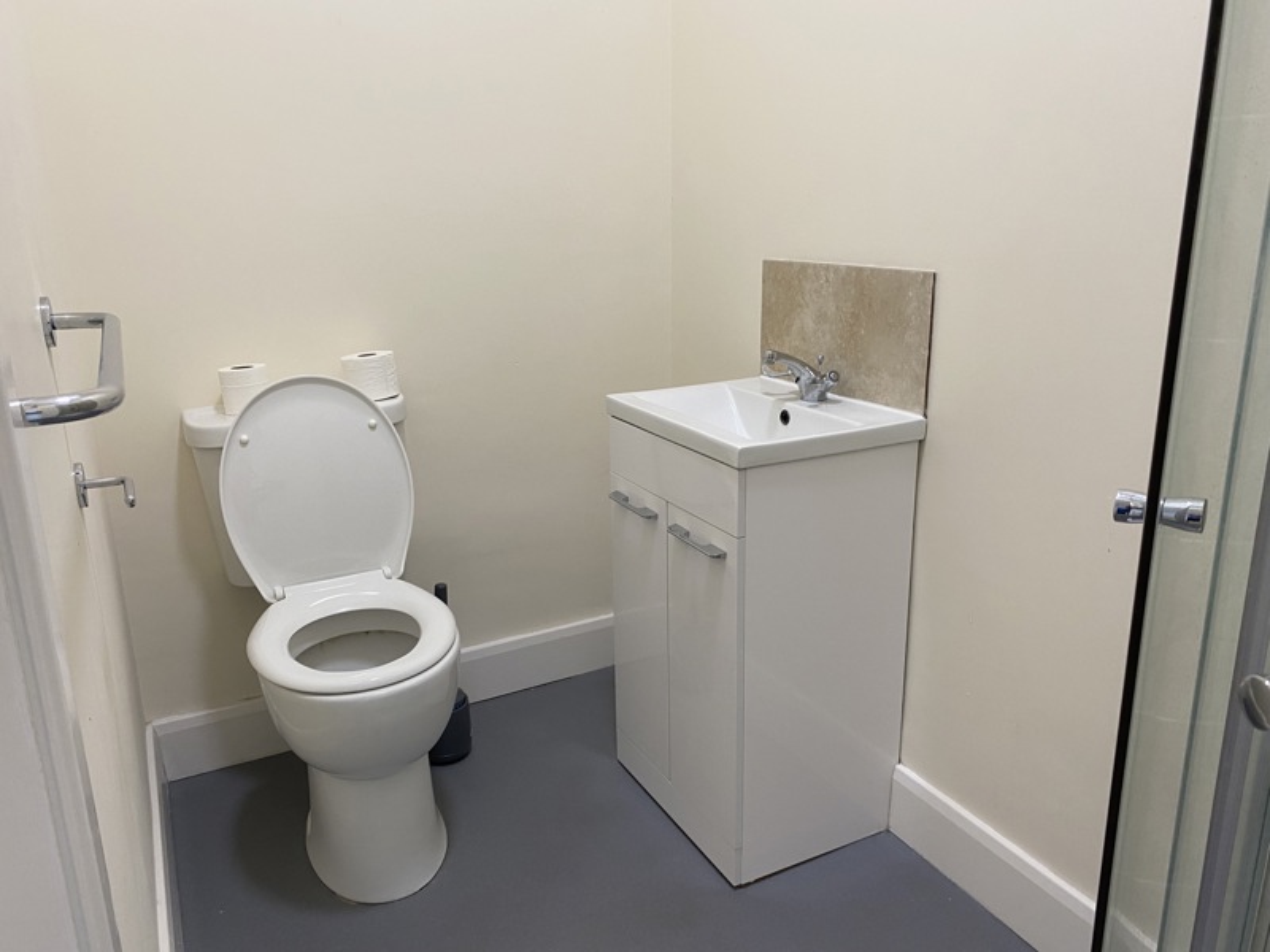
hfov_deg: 67.3
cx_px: 635
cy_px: 476
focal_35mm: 26
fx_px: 954
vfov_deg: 53.1
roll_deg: +1.5
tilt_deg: -15.3
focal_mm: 4.25
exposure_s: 1/50
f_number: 1.8
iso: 80
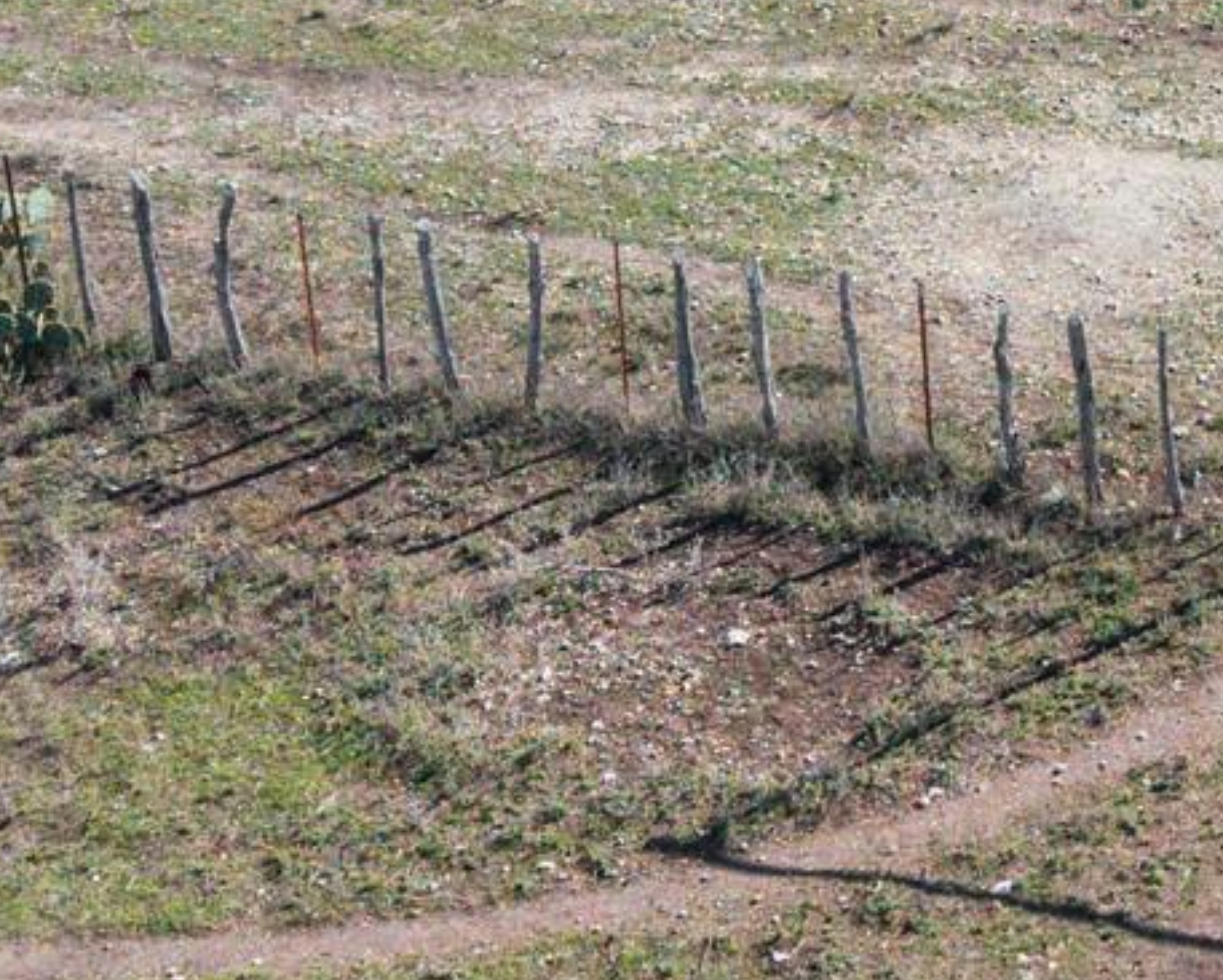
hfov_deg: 16.7
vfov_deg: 13.5
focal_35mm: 105
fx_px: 3802
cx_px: 1798
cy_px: -632
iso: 210
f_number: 1.8
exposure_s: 1/4000
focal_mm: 8.67
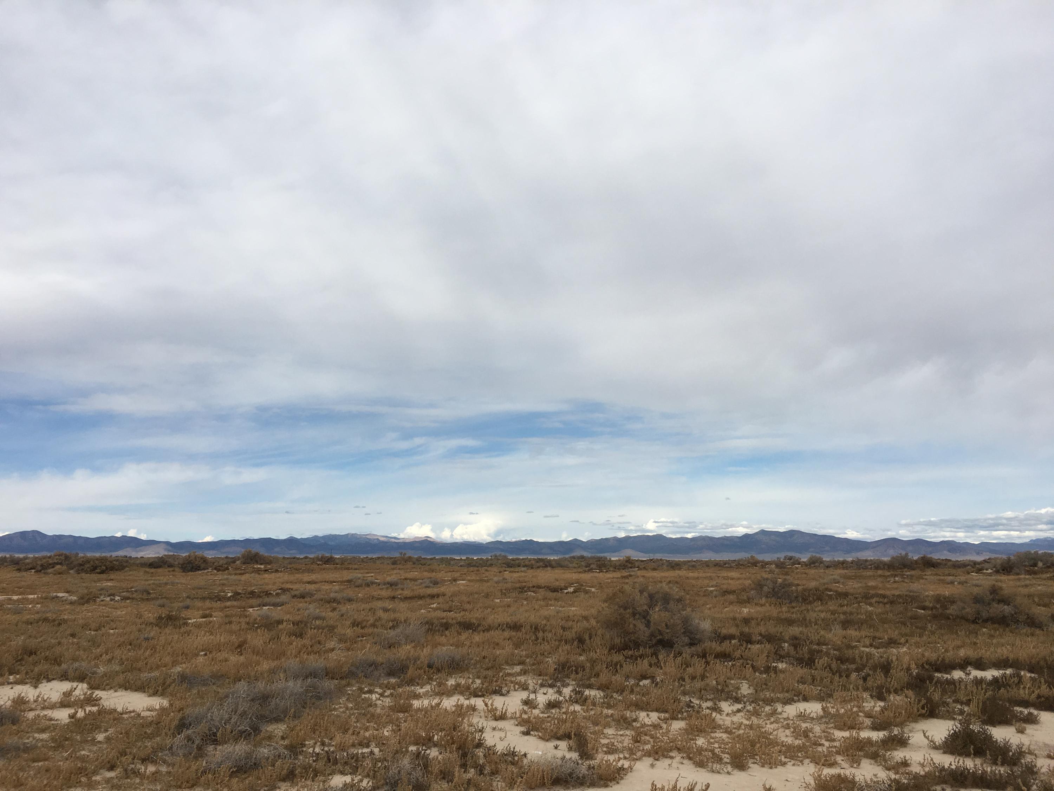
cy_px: 396
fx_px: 883
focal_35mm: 29
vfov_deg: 48.2
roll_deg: -0.3
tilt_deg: +9.5
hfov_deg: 61.7
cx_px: 527
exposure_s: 1/2747
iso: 25
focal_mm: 4.15
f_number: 2.2
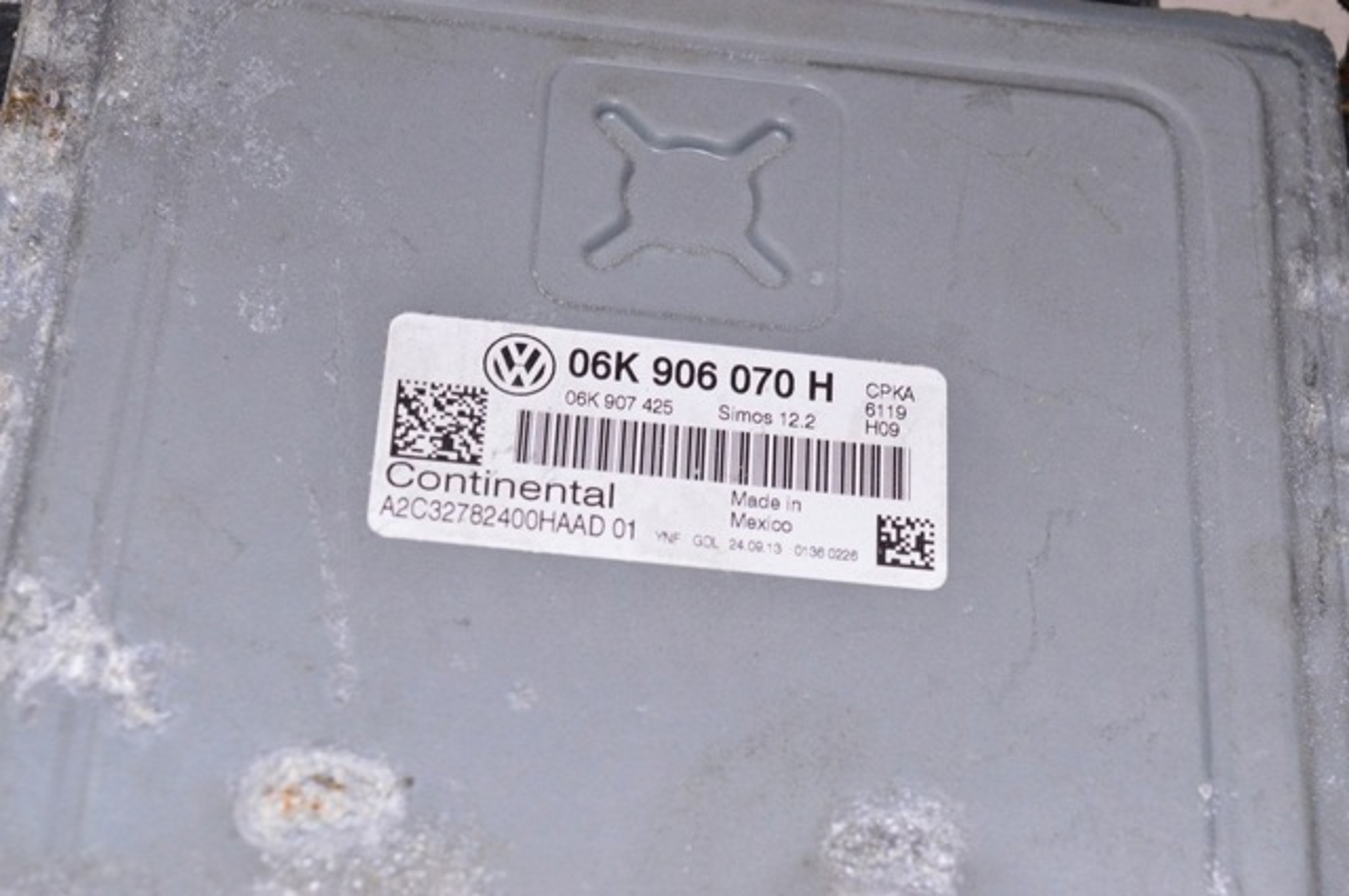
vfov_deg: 16.5
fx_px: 3088
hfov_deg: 24.6
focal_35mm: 82
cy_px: 448
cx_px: 674
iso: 1600
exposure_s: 1/160
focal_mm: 55
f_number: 8
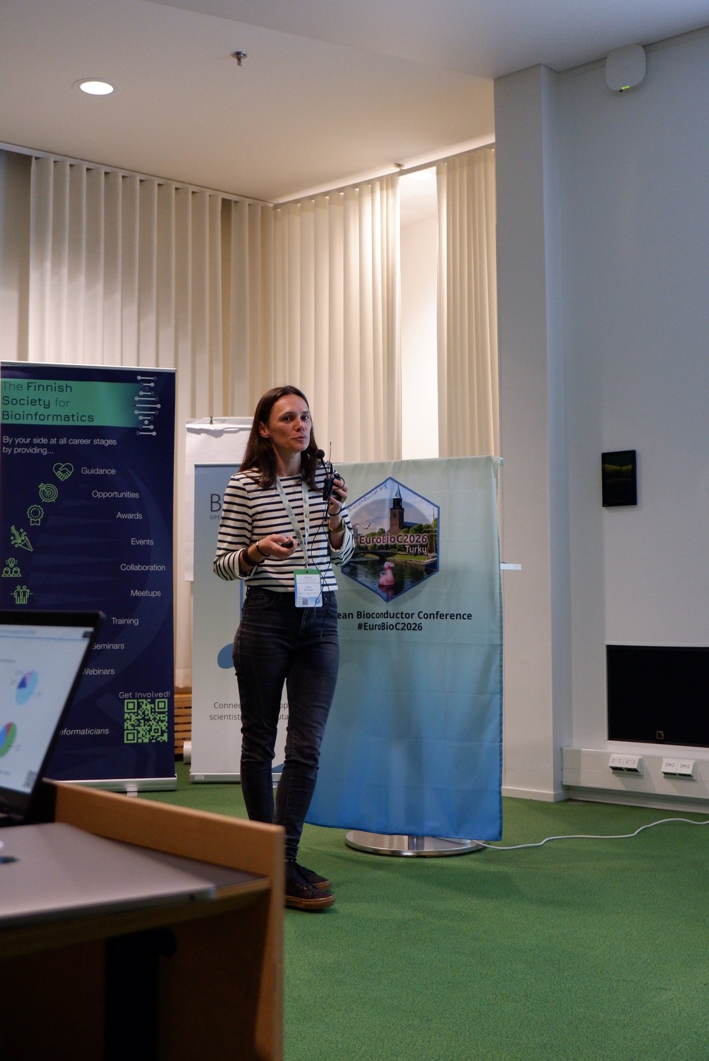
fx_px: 1239
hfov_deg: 31.9
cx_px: 354
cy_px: 530
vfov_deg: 46.4
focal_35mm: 42
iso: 2500
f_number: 4.5
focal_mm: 28
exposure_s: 1/100
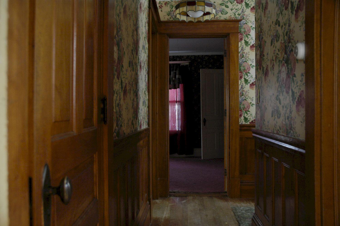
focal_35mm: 36
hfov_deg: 53.2
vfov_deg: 36.8
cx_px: 170
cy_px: 113
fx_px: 340
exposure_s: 1/40
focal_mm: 24
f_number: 4.5
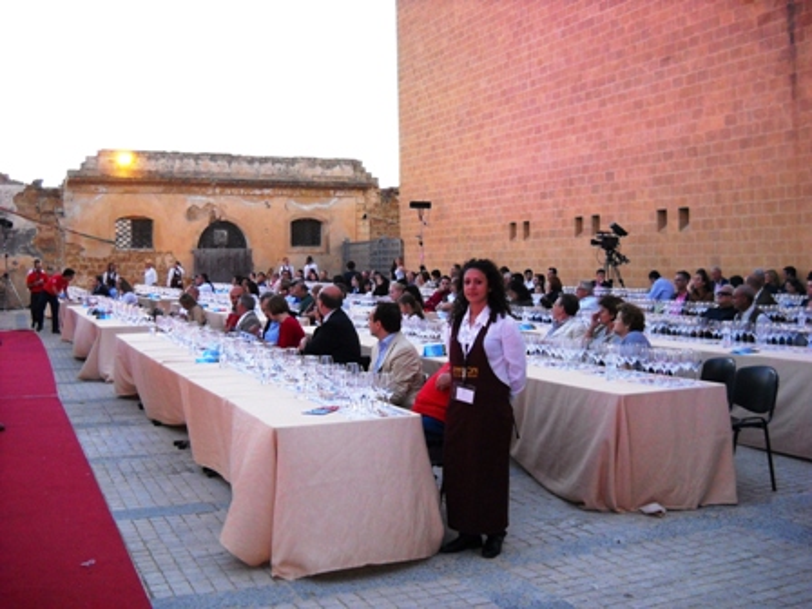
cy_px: 304
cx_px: 406
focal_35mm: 41
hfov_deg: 45.8
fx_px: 962
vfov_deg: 35.1
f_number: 3.1
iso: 400
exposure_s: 1/28
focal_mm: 6.72
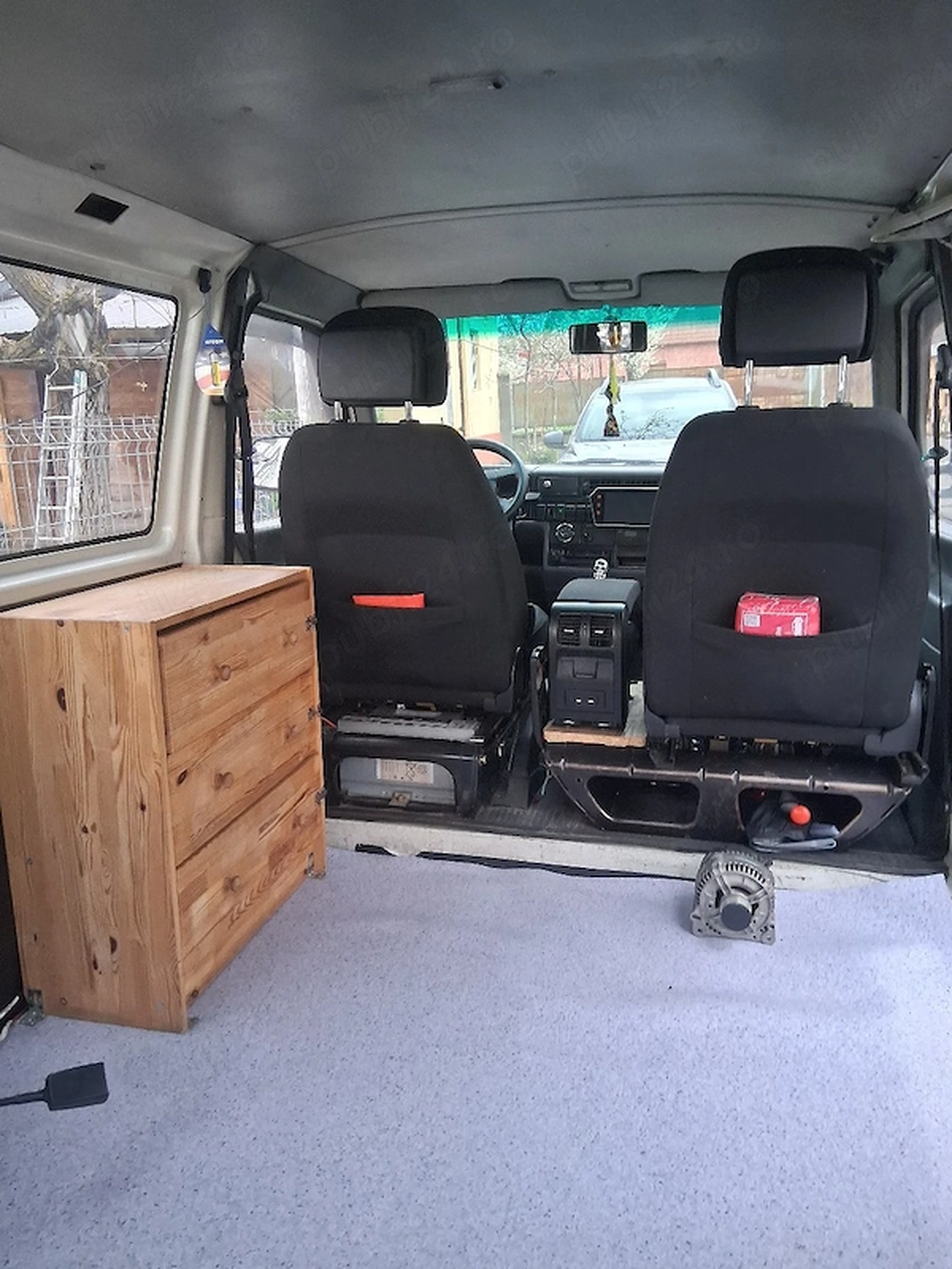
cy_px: 634
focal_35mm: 26
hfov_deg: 53.1
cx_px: 476
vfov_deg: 67.3
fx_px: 953
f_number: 1.8
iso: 250
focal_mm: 3.98
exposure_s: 1/60.2
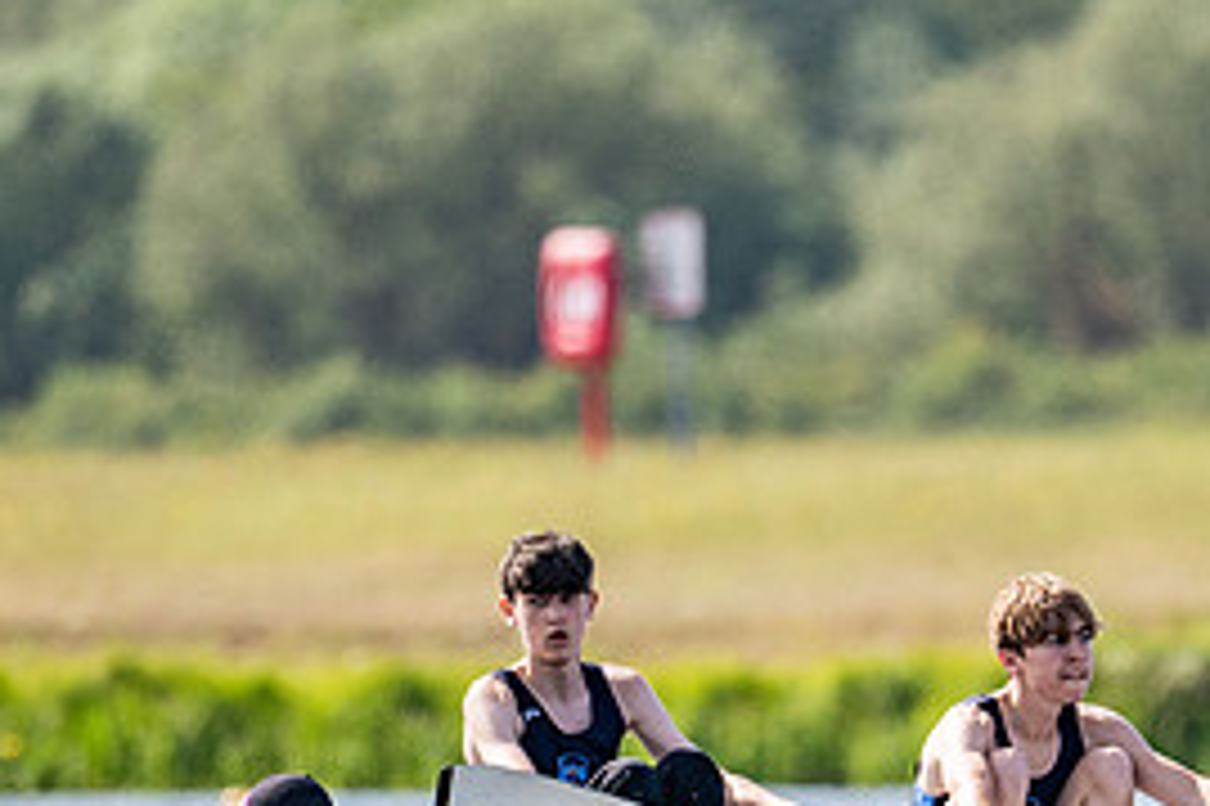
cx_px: 1143
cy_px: 756
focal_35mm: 1295
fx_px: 43498
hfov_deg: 1.6
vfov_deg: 1.1
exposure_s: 1/2500
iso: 280
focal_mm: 400
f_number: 4.5
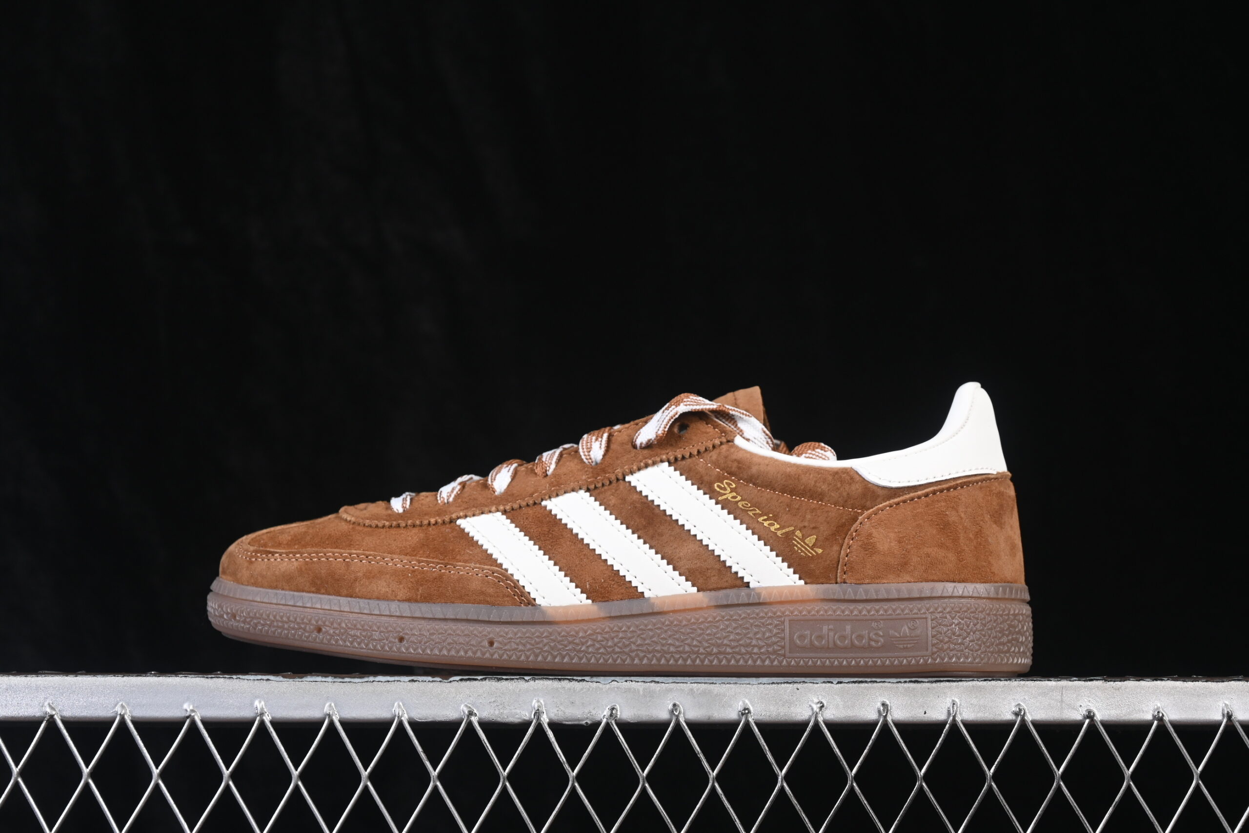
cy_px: 416
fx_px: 2602
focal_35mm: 75
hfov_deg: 27.0
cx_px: 624
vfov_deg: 18.2
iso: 160
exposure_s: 1/80
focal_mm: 50
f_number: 7.1
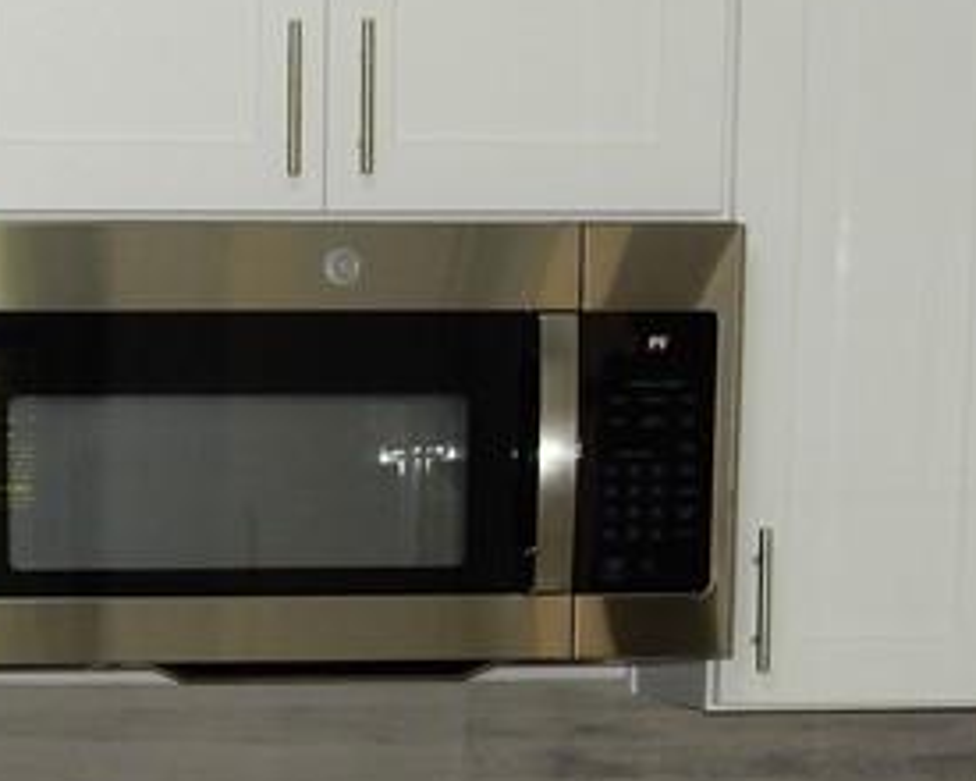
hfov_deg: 17.2
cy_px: 1030
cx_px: 7
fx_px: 3149
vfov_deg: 13.6
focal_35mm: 109
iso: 200
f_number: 4
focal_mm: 5.4
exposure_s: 1/30
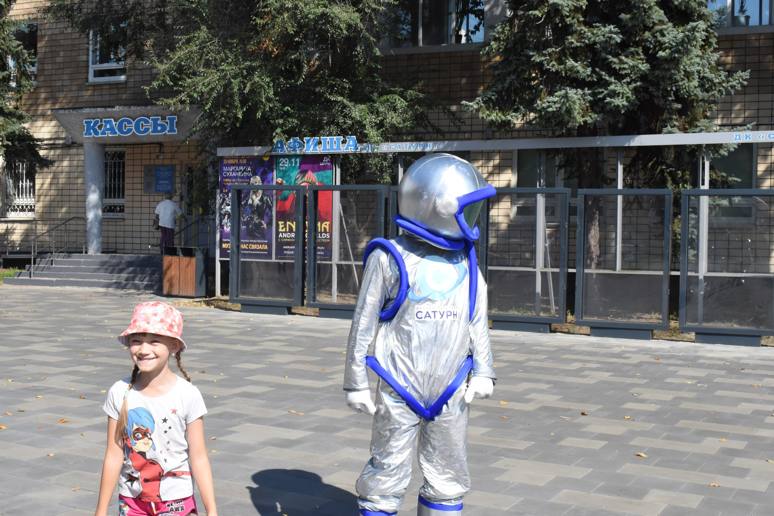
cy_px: 258
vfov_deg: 28.9
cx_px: 387
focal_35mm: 46
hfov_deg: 42.3
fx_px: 1000
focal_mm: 31
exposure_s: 1/800
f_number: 14
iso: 800
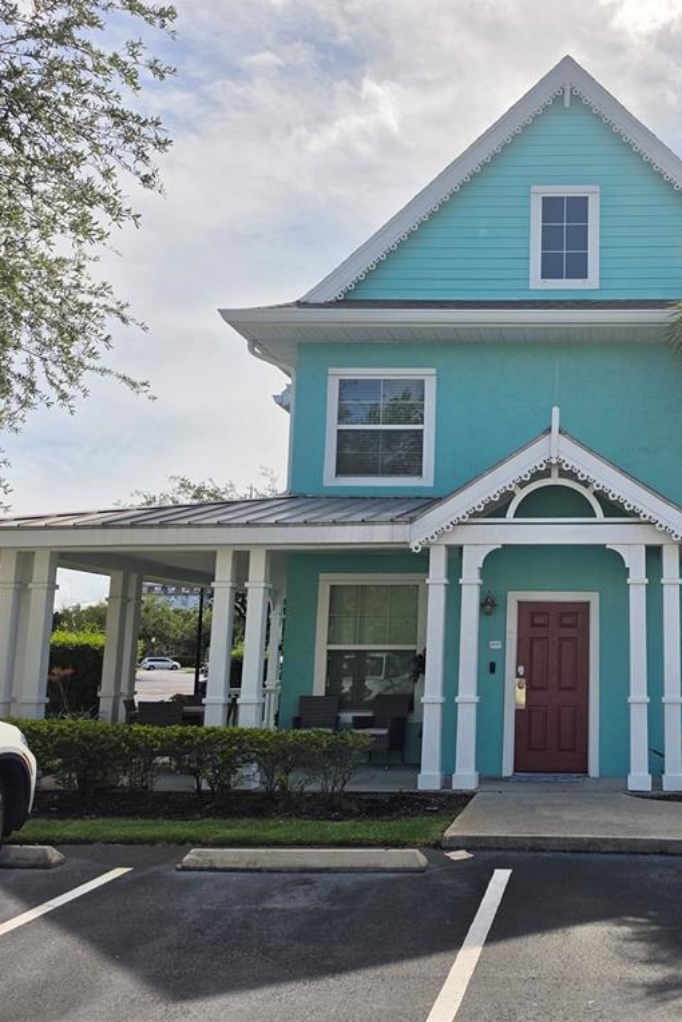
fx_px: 909
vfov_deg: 58.7
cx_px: 562
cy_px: 510
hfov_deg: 39.2
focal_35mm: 32
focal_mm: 6.5
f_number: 1.4
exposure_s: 1/7939
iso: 40
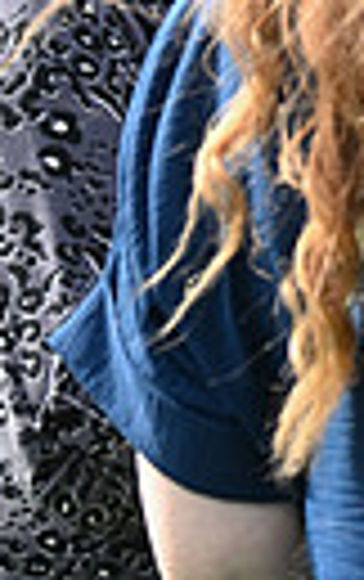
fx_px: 8131
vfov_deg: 4.1
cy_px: 151
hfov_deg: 2.5
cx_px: 1227
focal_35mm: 514
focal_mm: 112
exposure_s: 1/500
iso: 400
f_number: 5.6
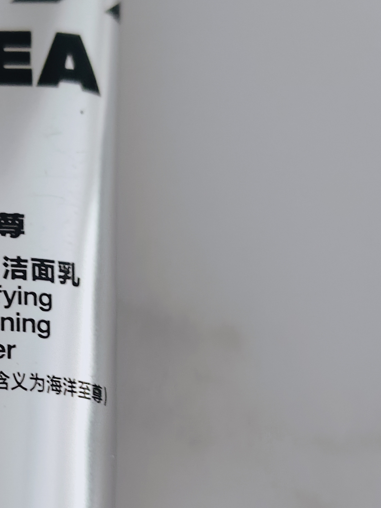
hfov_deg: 22.5
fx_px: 924
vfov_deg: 30.6
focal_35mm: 63
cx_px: 16
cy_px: 303
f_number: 1.88
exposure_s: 1/25
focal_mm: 5.56
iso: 2756
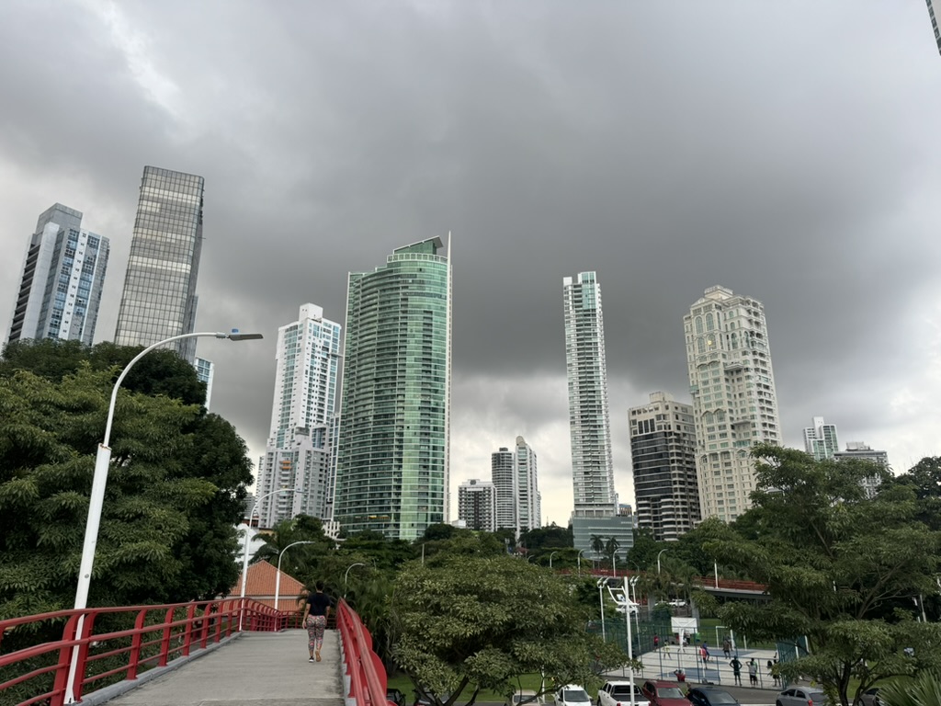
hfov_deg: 71.6
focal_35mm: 24
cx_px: 470
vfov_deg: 56.8
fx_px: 652
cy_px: 353
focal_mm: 6.76
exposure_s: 1/121
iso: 64
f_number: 1.78
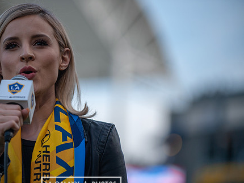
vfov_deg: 7.4
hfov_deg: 9.8
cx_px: 81
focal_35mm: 201
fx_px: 1416
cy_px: 99
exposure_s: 1/1250
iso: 250
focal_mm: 155
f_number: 2.8
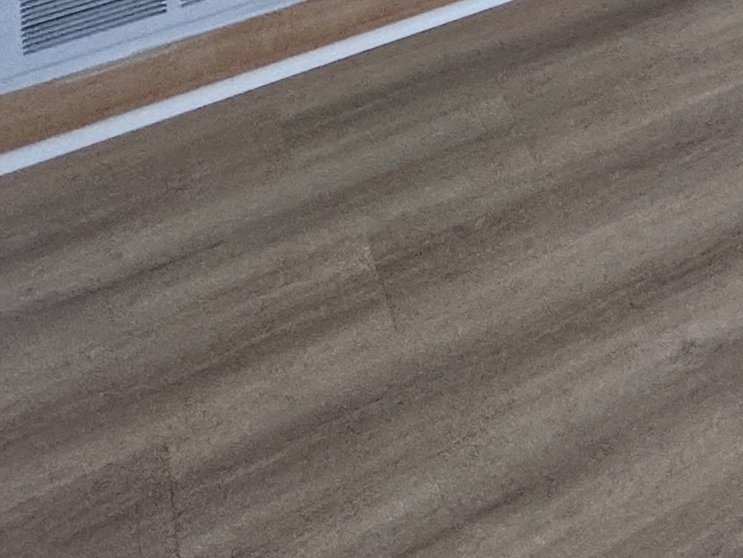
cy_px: -737
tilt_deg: -4.0
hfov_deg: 17.1
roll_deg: -0.6
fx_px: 1460
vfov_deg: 14.8
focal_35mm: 68
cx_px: 1611
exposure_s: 1/120
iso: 125
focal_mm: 2.22
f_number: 2.2
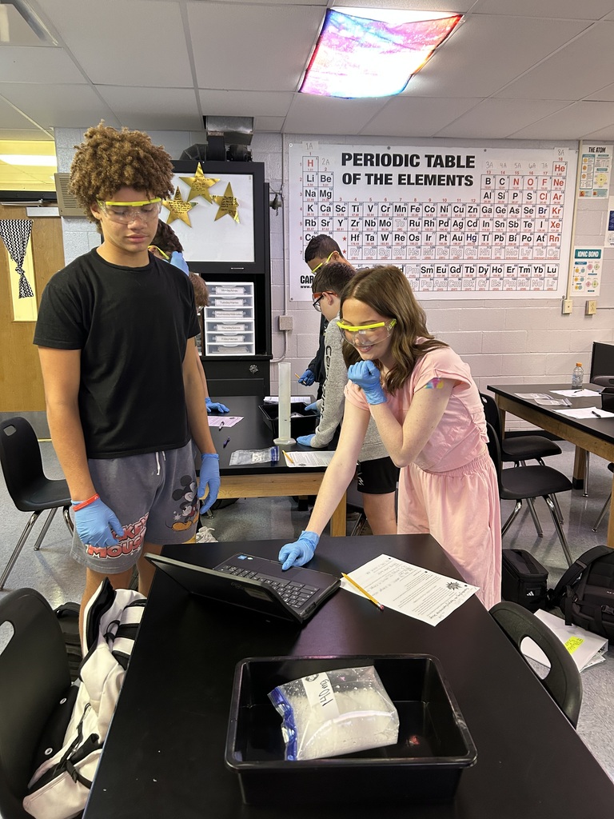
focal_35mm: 26
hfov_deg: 53.1
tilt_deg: -12.2
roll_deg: -1.0
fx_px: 615
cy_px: 410
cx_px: 307
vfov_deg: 67.3
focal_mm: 5.7
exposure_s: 1/60
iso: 250
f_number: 1.5
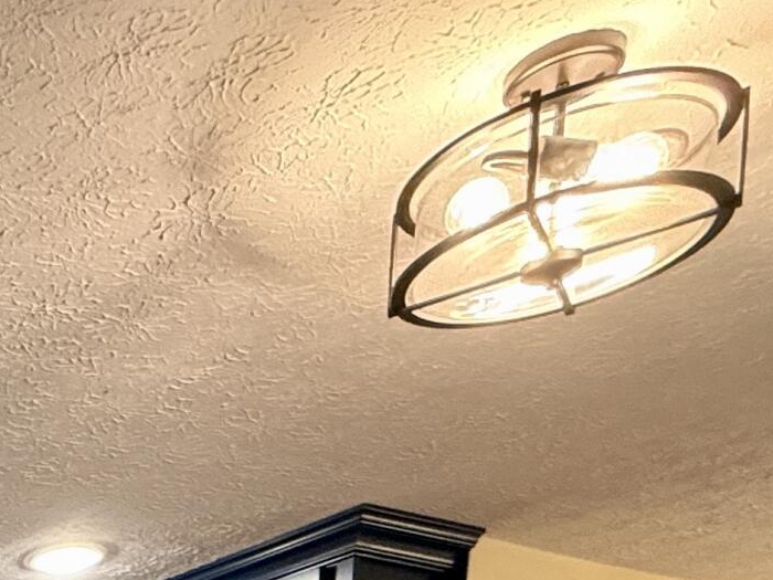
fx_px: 1340
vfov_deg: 17.7
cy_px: 1141
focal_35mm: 60
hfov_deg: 23.3
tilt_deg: -4.0
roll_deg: -0.3
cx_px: -484
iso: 250
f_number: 2.2
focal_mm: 2.22
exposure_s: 1/60
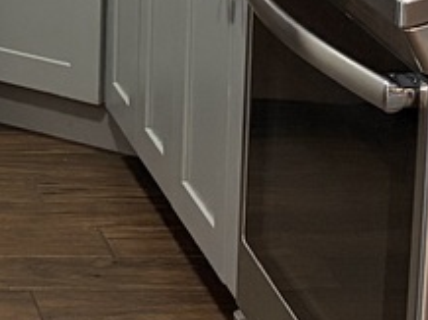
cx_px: -302
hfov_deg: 10.9
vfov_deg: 8.5
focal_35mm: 172
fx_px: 2124
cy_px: -116
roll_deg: +0.8
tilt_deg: -10.6
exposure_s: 1/60
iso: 320
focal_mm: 5.96
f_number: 1.6
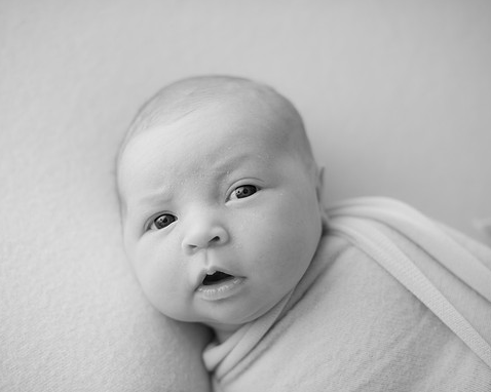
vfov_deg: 26.7
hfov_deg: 33.0
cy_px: 195
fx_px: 828
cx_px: 235
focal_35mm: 57
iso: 100
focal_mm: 50
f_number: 2.5
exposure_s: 1/160
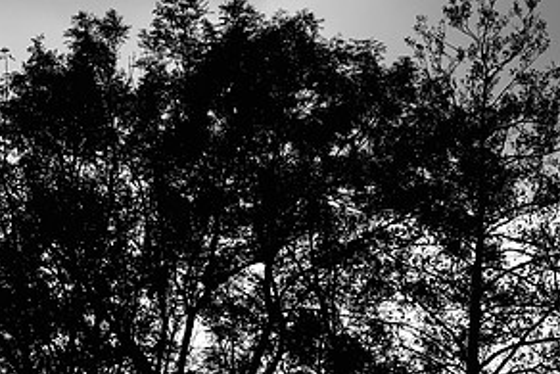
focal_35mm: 248
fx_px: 3860
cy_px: 310
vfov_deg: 5.5
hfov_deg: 8.3
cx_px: 61
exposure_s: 1/1000
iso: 64
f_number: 2.8
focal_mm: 125
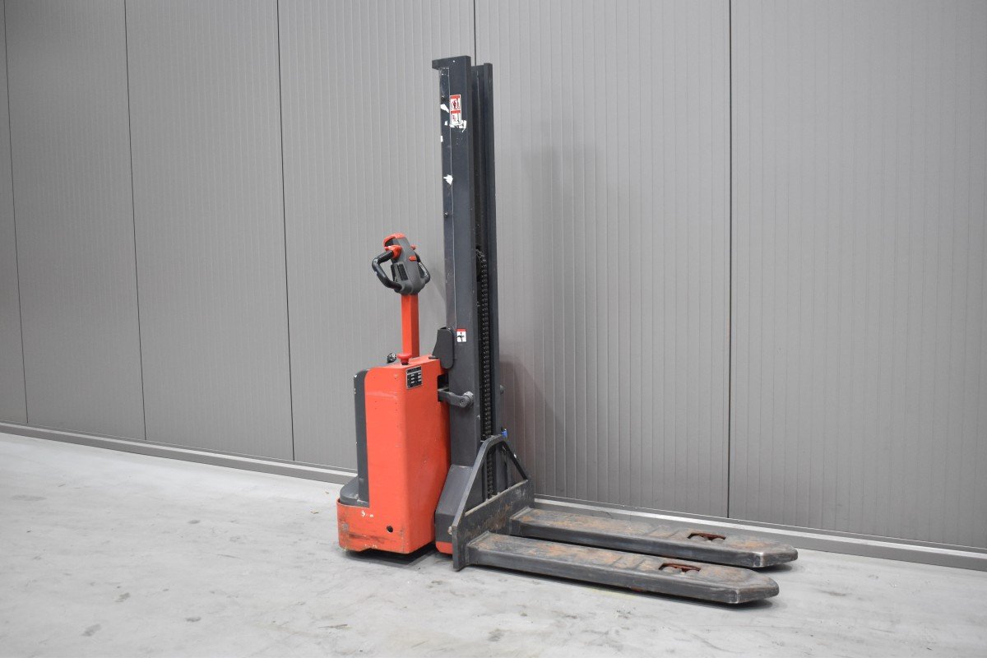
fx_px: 905
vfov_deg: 40.0
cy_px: 329
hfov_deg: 57.2
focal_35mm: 33
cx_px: 494
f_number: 4
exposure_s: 1/60
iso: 1600
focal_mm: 22
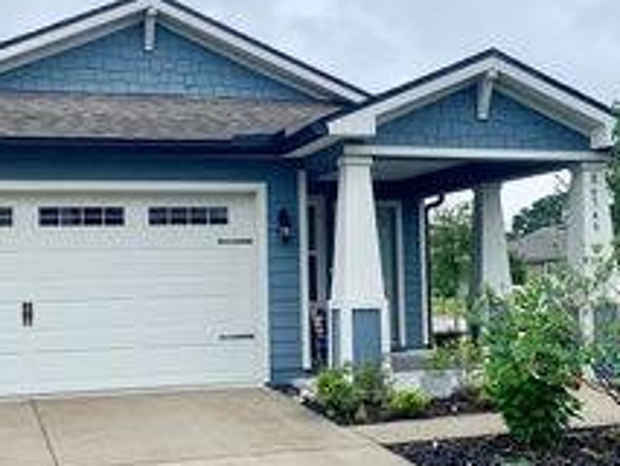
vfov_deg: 24.1
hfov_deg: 31.7
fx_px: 1093
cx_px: 326
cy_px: 232
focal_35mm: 61
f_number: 1.8
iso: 25
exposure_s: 1/2075
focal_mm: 4.25
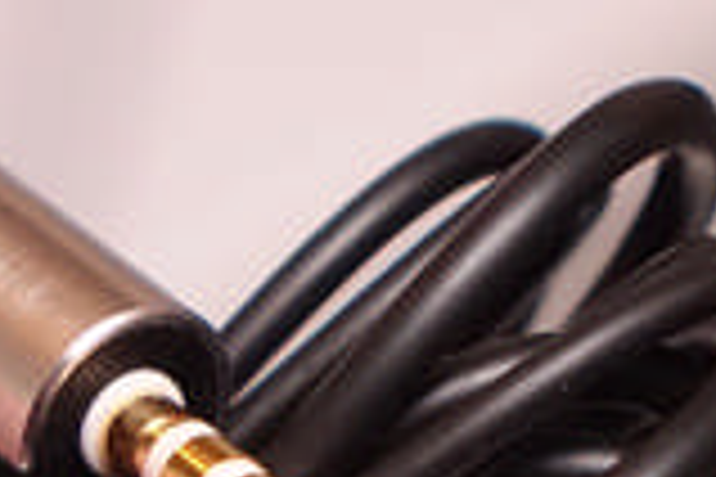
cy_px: 727
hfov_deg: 2.6
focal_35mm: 783
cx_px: 315
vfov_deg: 1.8
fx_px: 15572
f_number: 4
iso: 1600
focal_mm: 57.31
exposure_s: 1/200
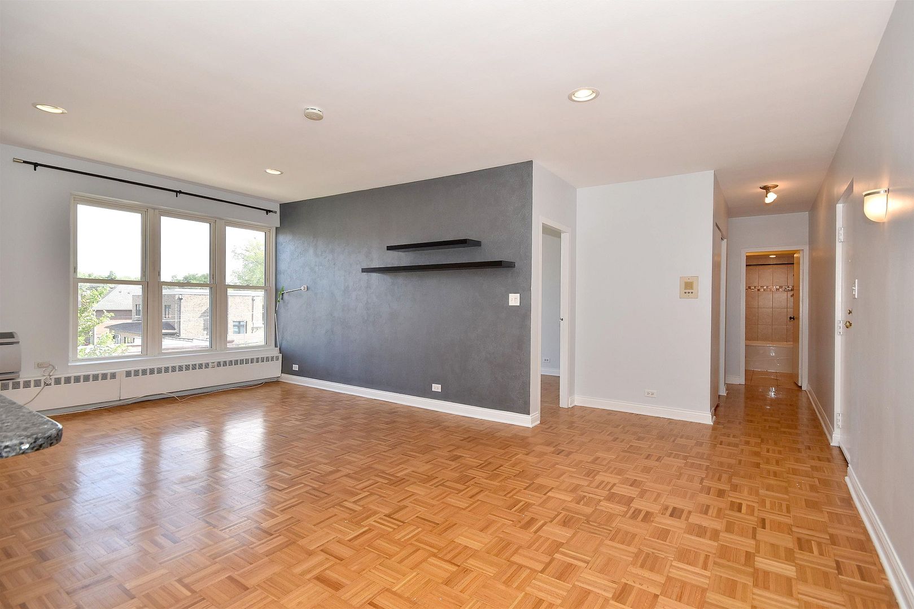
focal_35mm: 17
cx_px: 457
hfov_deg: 92.4
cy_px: 304
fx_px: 438
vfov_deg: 69.7
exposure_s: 1/100
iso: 320
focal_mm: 11.5
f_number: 8
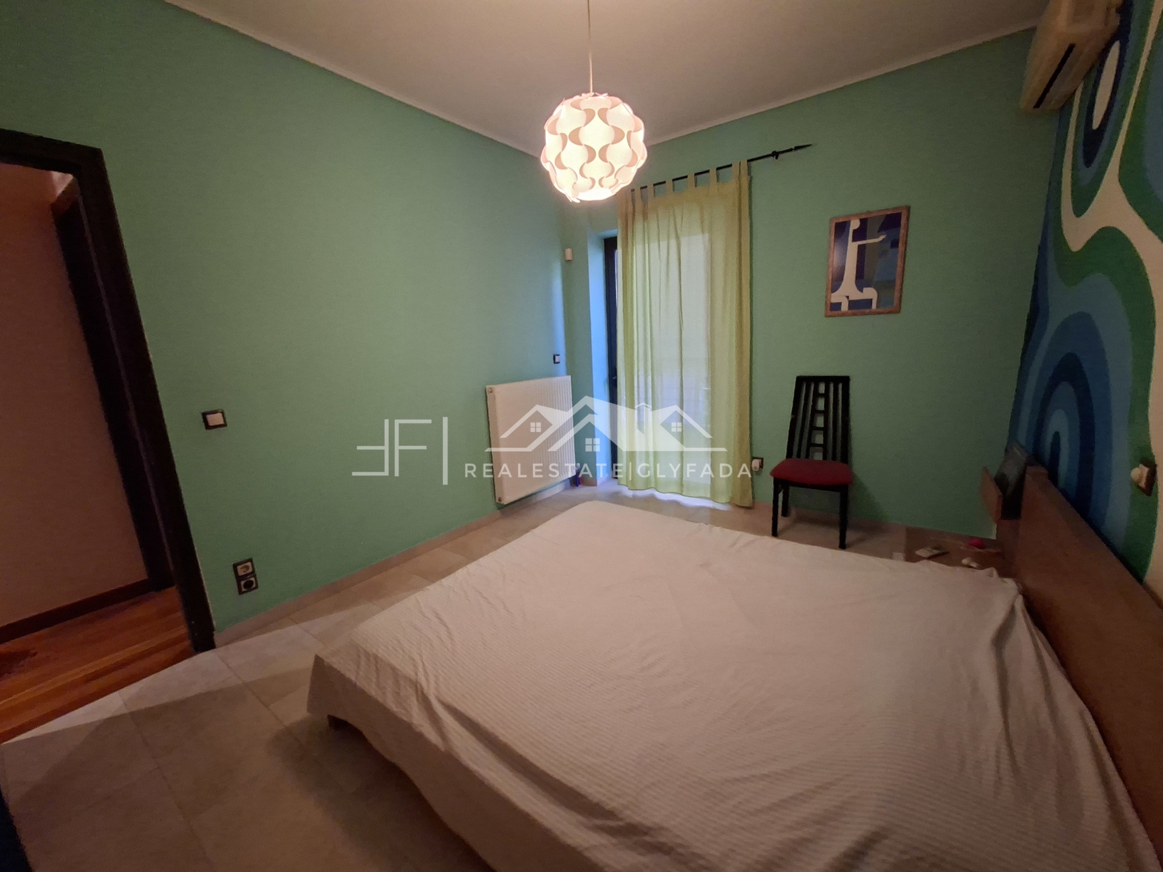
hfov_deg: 106.2
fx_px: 437
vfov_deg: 89.9
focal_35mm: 13
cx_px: 582
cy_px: 436
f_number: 2.2
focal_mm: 1.74
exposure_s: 1/24
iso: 400
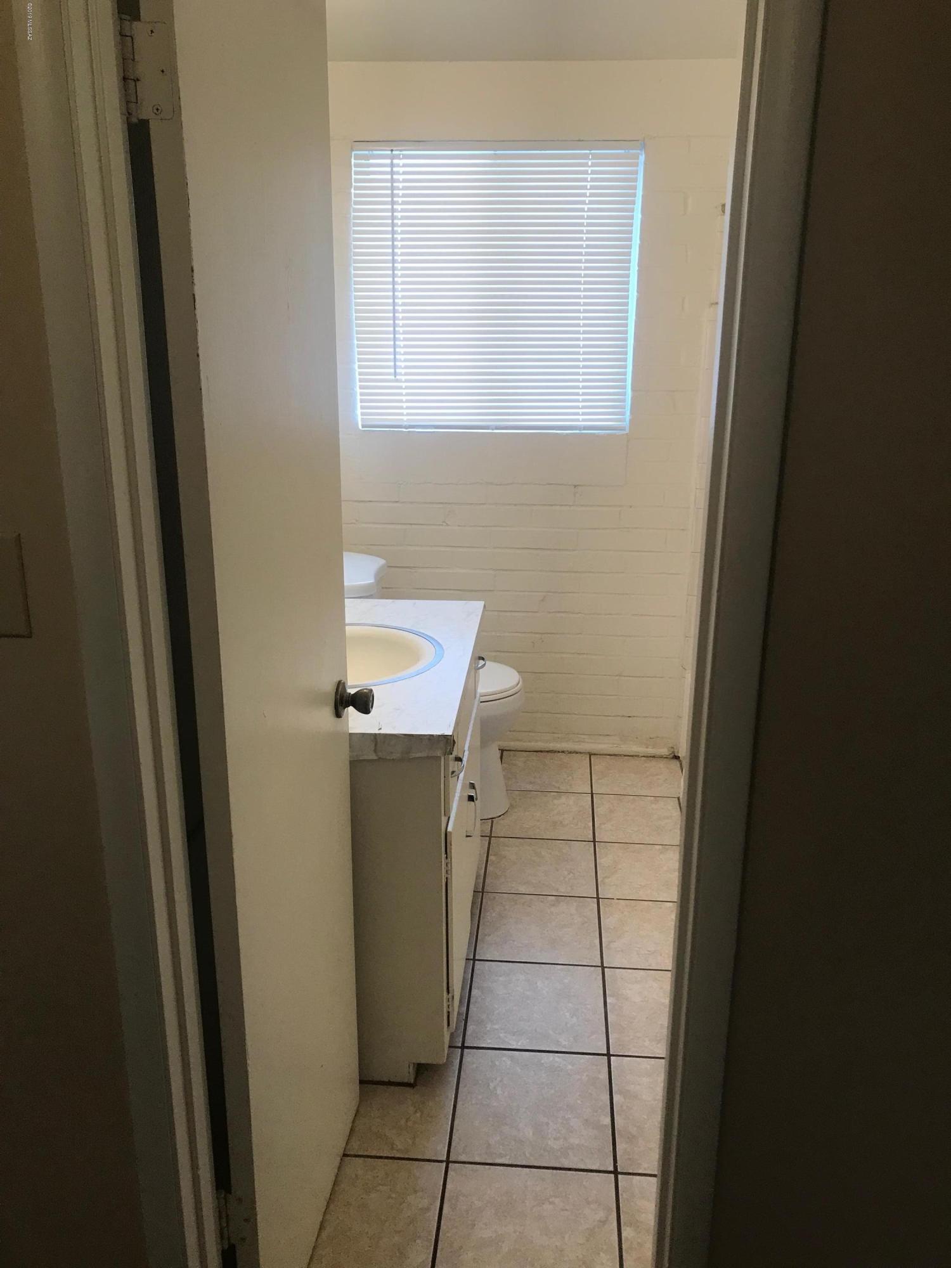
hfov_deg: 49.7
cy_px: 634
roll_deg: -0.6
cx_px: 476
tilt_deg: -17.6
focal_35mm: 28
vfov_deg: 63.4
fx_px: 1026
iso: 20
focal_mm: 3.99
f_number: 1.8
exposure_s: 1/40
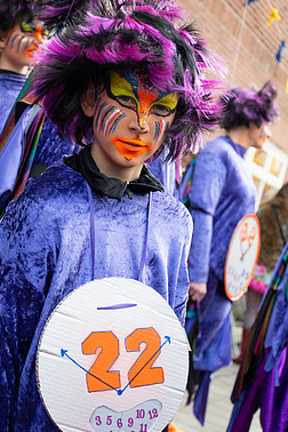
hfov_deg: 18.2
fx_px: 900
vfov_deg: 27.0
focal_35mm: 75
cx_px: 121
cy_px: 206
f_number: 4.5
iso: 400
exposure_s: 1/640
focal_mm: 42
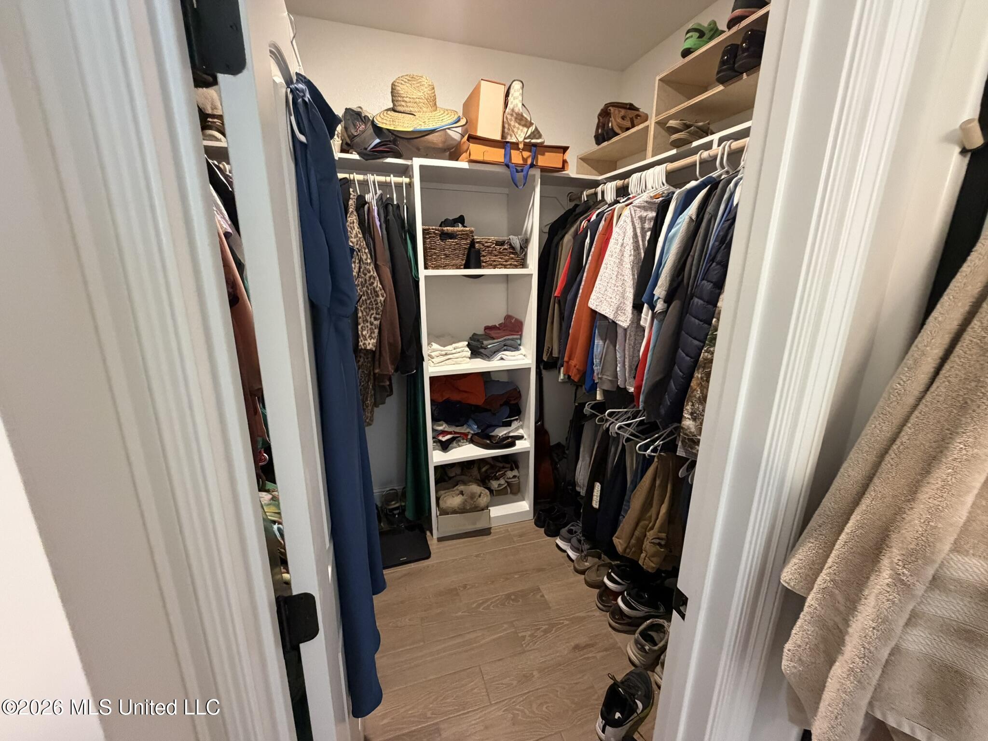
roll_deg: -0.8
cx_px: 494
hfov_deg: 102.1
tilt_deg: -14.7
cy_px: 370
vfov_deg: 85.7
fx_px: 400
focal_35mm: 14
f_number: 2.2
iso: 500
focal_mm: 2.22
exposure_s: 1/60
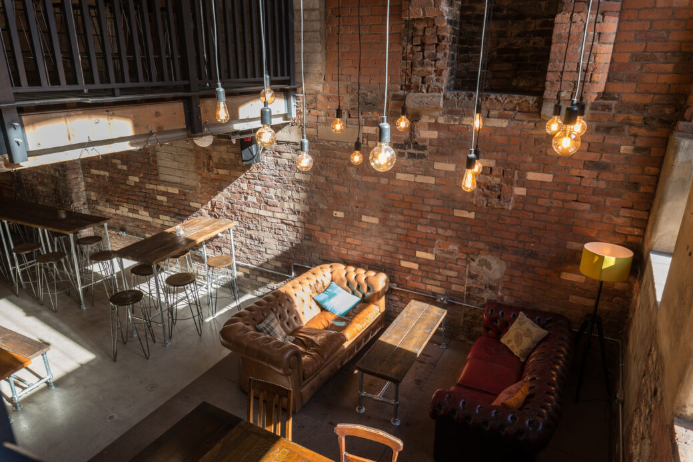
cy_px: 231
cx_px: 346
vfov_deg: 53.2
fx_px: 462
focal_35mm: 24
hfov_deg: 73.7
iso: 100
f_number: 8
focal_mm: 24
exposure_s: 1/15
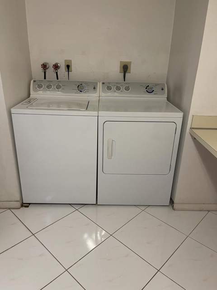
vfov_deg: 69.4
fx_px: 209
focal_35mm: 25
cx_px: 108
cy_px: 145
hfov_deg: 54.9
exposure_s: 1/60
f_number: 1.6
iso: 200
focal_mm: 5.1
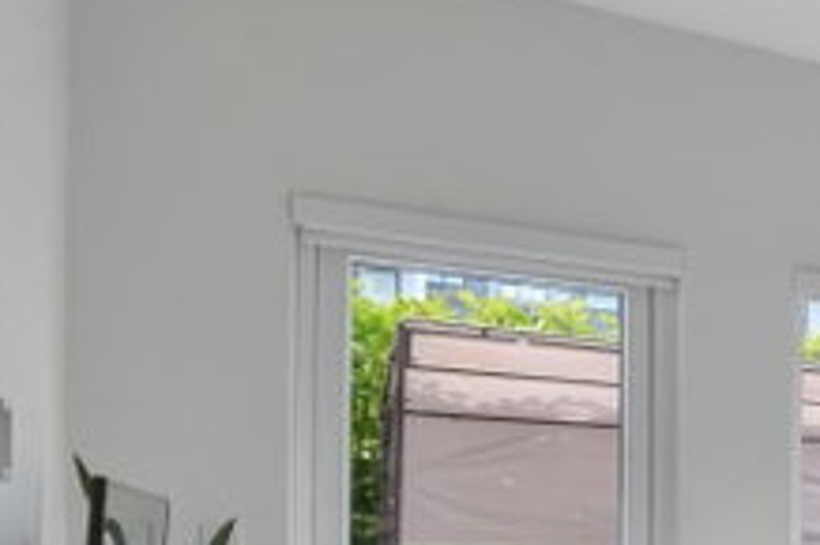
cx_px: 1418
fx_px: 1327
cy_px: 558
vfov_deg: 22.3
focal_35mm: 58
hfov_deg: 22.6
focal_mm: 15.9
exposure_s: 1/250
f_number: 3.2
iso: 400
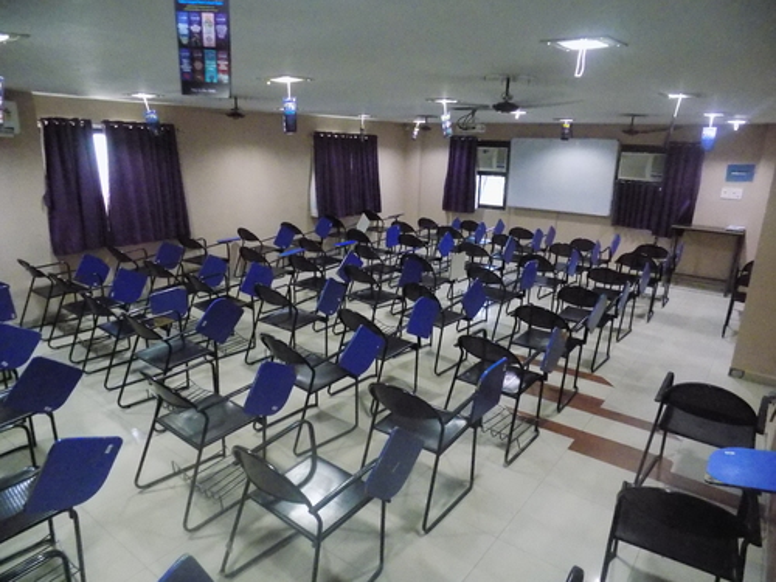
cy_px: 291
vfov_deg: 58.9
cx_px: 388
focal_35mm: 23
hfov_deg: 73.9
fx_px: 516
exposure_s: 1/30
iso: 1600
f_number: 3.1
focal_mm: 4
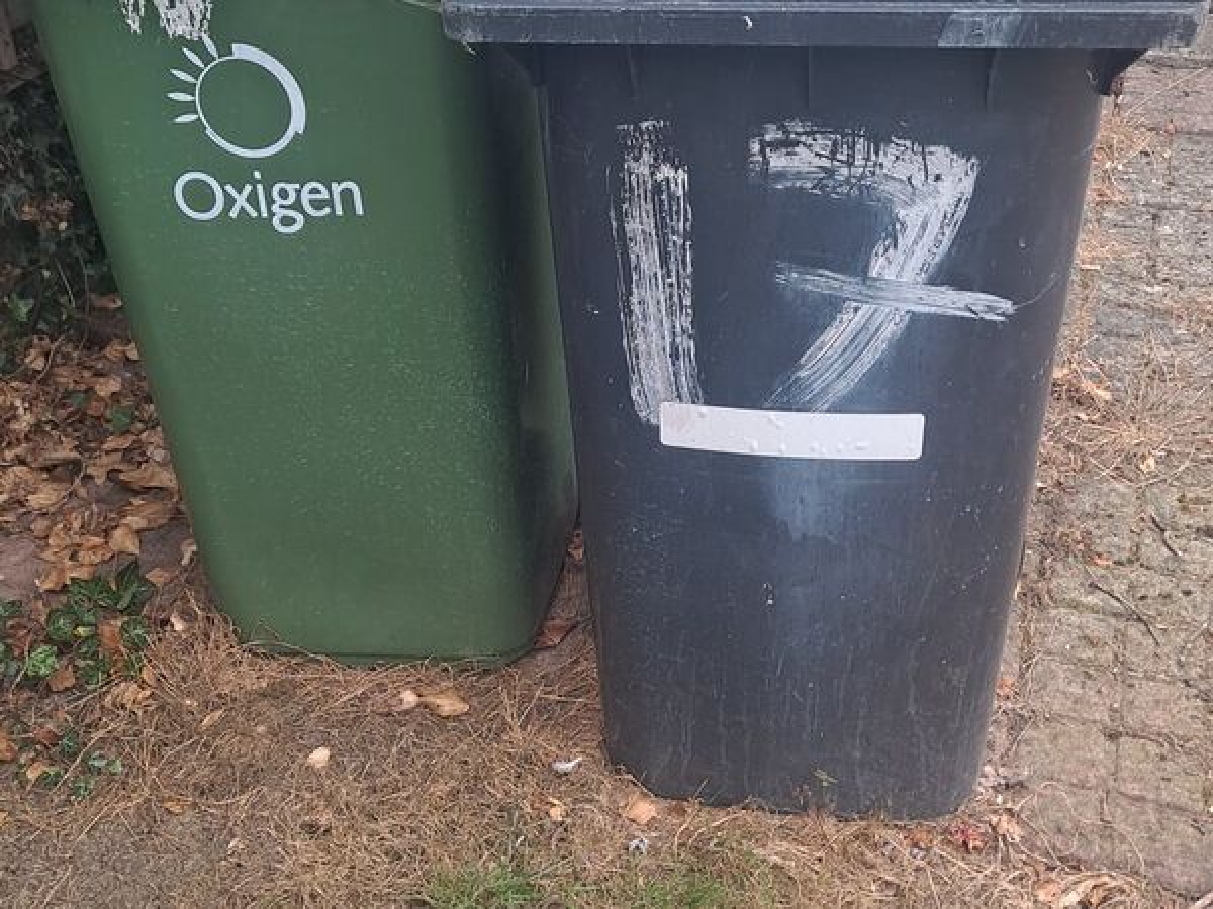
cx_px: 606
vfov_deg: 54.9
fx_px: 876
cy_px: 454
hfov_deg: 69.4
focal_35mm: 25
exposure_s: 1/50
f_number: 2
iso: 40
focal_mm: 4.6
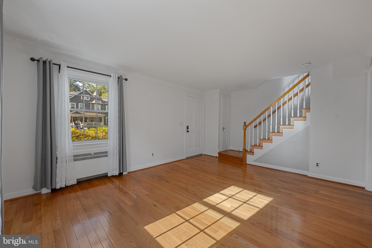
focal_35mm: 14
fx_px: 145
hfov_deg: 104.3
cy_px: 124
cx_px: 186
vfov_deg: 81.2
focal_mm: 14
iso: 320
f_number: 8
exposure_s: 1/15
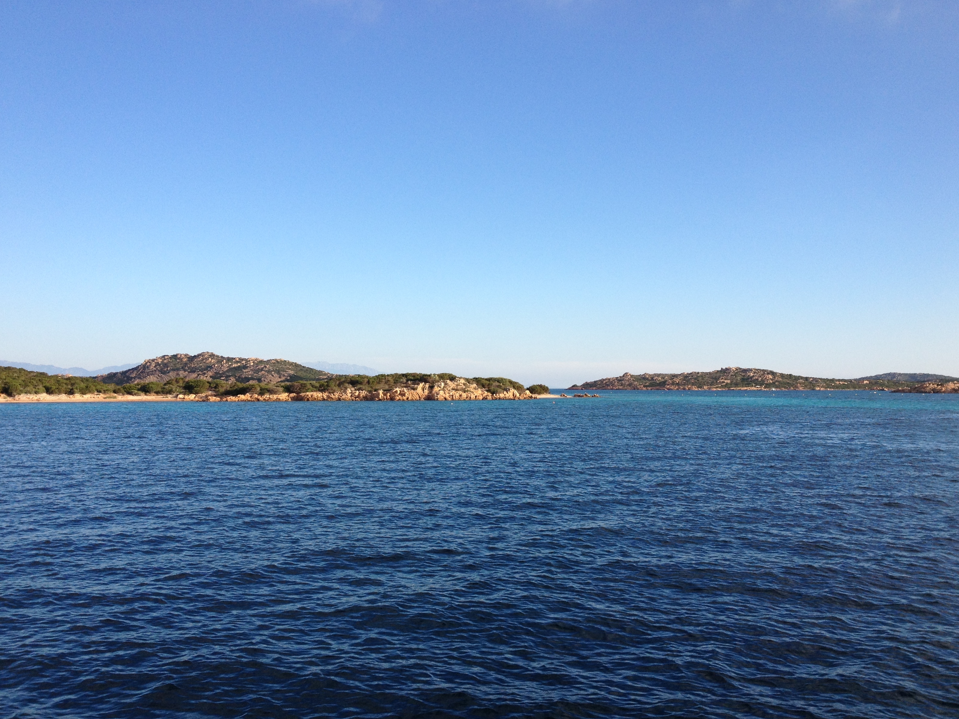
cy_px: 365
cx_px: 491
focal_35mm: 36
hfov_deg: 51.3
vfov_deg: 39.7
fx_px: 997
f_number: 2.4
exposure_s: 1/1104
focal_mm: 4.28
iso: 64
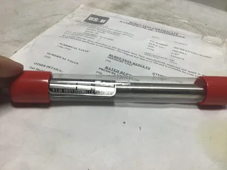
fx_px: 203
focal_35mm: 31
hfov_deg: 58.4
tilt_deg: -41.2
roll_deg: -9.4
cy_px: 85
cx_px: 114
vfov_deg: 45.4
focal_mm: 3.3
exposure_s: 1/218
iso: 25
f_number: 2.4
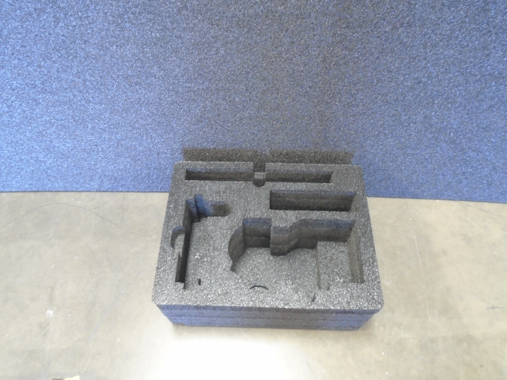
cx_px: 254
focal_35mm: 26
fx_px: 381
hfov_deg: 67.3
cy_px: 190
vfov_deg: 53.1
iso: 400
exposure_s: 1/8
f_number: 3.2
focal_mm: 4.6
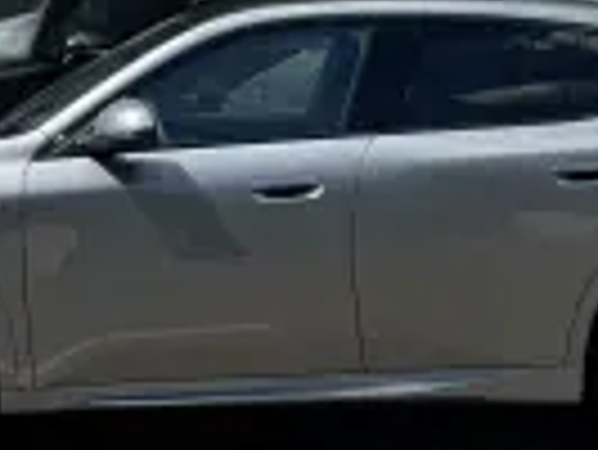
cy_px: 135
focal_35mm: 130
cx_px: 270
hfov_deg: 15.2
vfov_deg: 11.4
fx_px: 2248
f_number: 1.78
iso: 64
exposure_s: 1/4049
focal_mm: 6.76
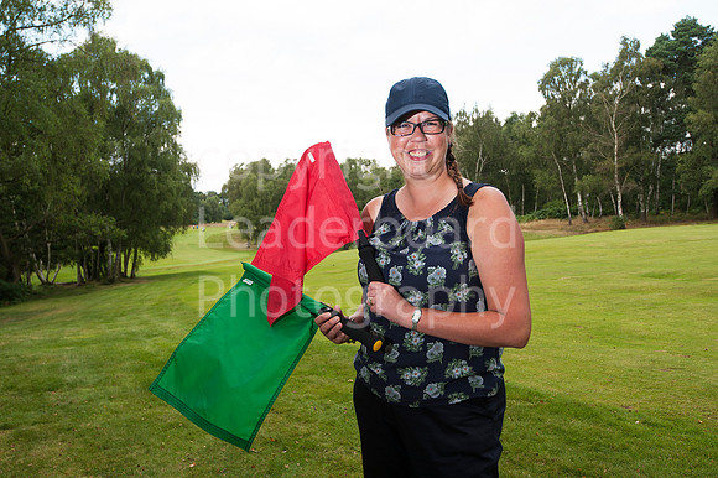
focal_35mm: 35
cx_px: 359
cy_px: 239
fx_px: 698
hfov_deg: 54.5
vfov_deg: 37.8
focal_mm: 35
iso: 400
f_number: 7.1
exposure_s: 1/250
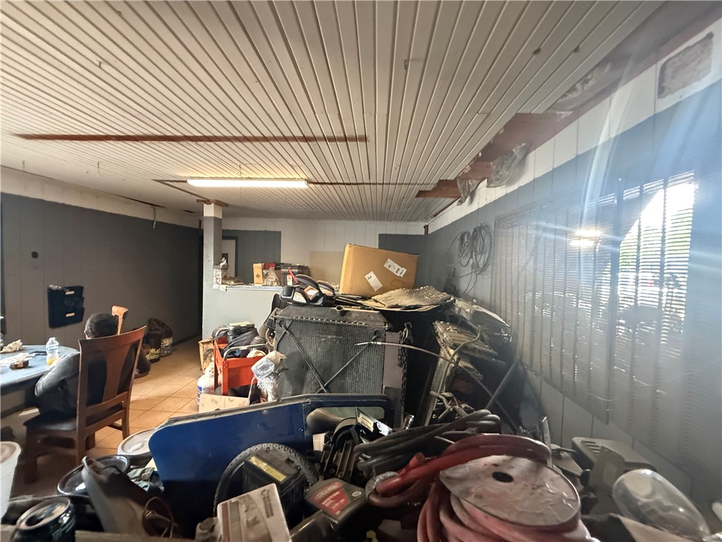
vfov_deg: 85.7
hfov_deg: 102.1
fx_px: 292
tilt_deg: -2.1
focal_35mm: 14
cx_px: 361
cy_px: 271
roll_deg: -1.0
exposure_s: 1/60
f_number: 2.2
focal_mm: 2.22
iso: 1000
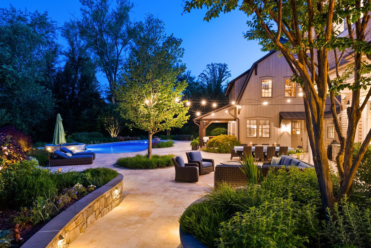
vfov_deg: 59.5
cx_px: 186
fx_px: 216
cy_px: 124
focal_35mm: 21
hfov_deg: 81.2
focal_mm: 21
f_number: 8
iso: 800
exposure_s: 5
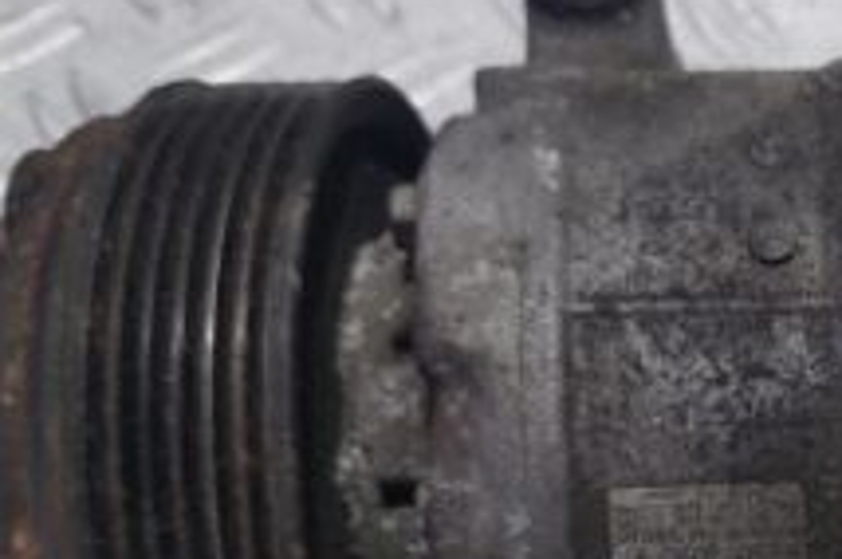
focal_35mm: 73
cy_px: 610
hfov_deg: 25.2
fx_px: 1705
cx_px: 988
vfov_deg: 18.0
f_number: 1.8
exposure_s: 1/100
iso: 80
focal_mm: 5.23
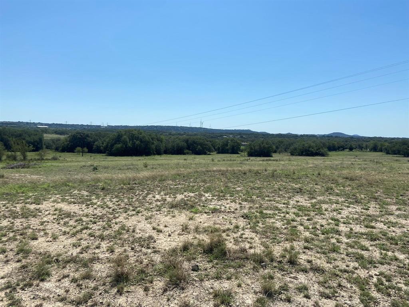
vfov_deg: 53.1
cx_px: 204
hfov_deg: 67.3
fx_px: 307
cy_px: 154
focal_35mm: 26
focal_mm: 4.25
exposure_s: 1/5236
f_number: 1.8
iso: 32
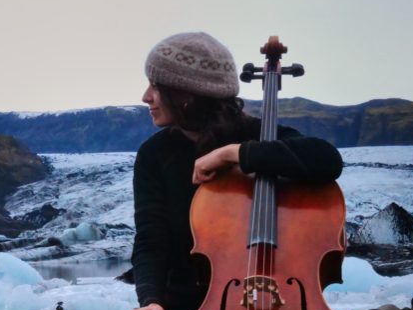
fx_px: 1180
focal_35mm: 99
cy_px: 276
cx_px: 76
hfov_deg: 19.6
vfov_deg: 14.8
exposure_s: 1/60
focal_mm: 20
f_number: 16
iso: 1600
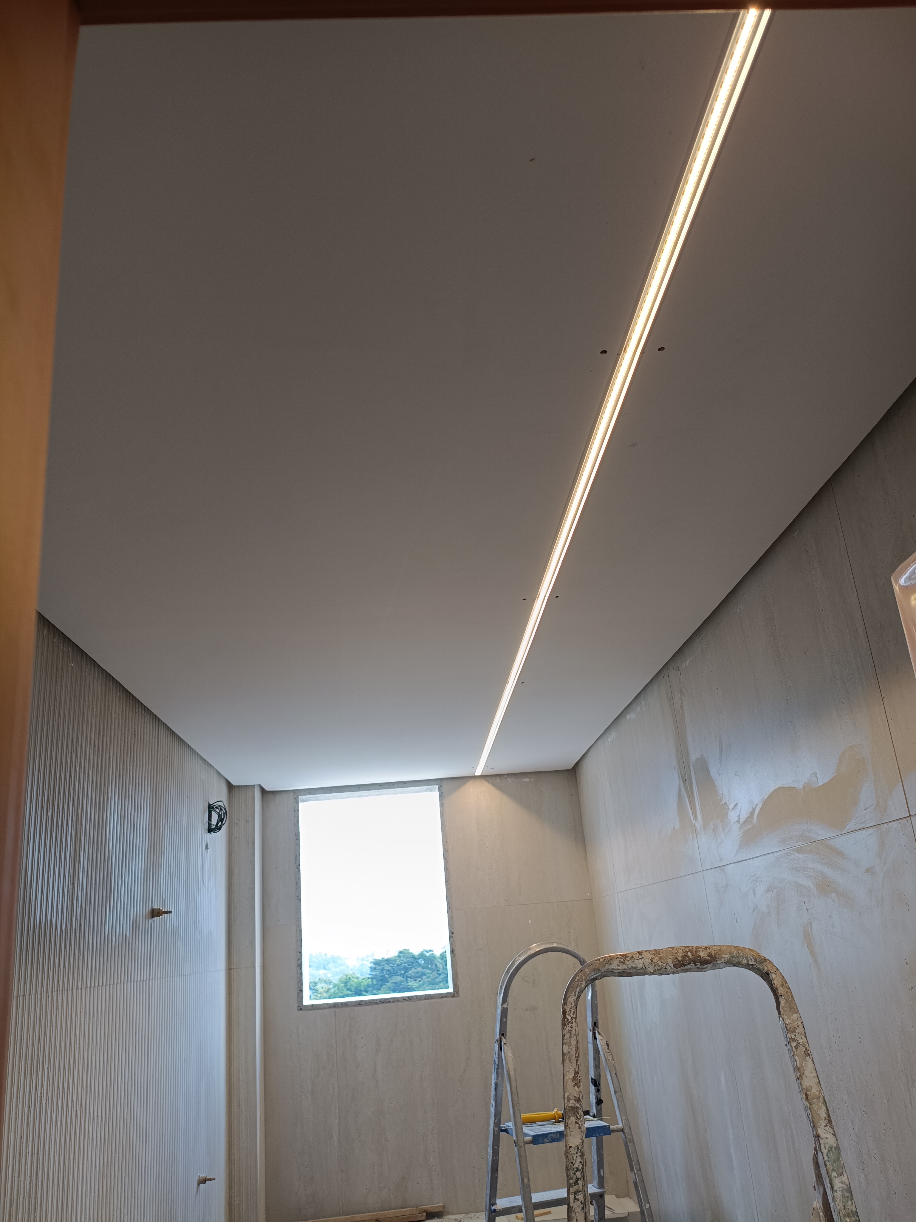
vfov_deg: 67.3
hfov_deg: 53.1
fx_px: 917
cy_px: 611
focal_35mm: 26
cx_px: 458
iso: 62
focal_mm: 4.94
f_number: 1.5
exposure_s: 1/121
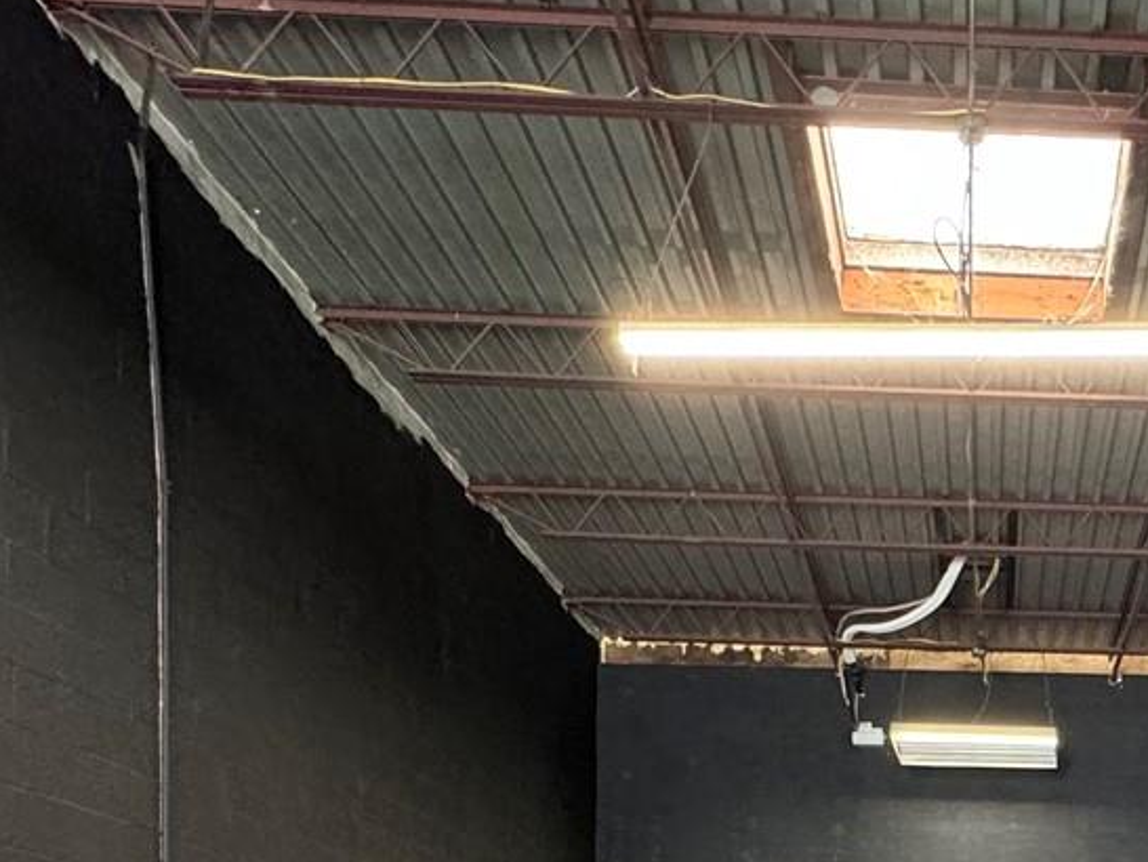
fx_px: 1360
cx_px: 1072
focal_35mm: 41
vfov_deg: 28.5
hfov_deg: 41.4
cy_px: 1135
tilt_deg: -1.5
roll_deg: -0.5
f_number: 2.2
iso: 400
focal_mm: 2.22
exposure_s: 1/60
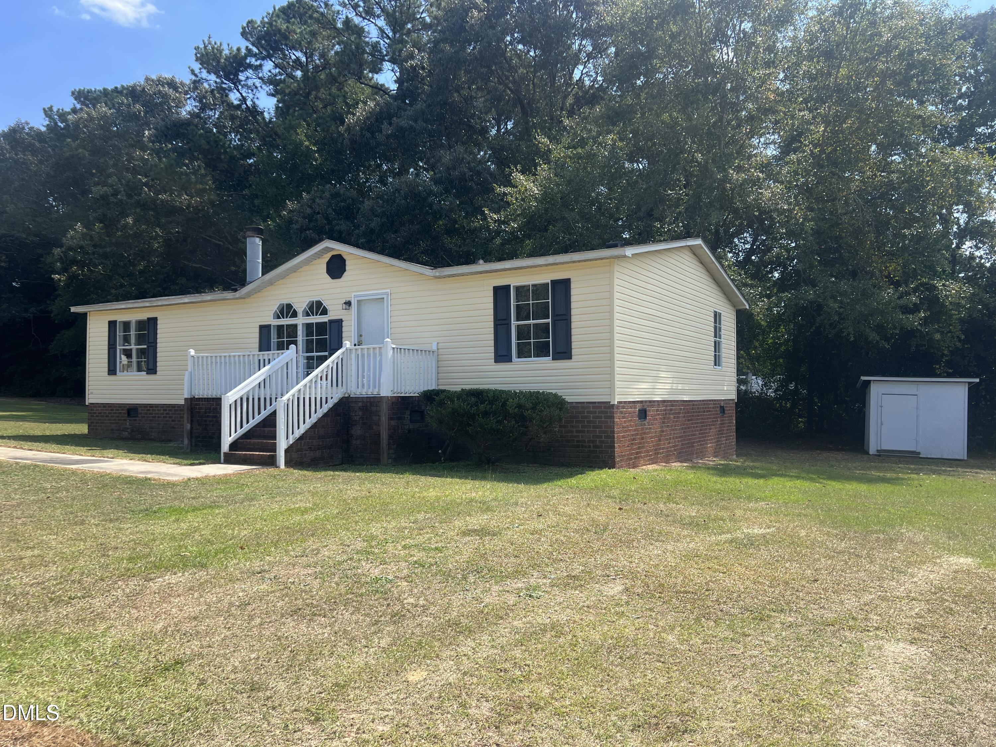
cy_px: 374
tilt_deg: +1.4
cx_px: 498
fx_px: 748
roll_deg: +0.2
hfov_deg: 67.3
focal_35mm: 26
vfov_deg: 53.1
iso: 50
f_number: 1.5
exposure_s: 1/1779
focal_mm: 5.7
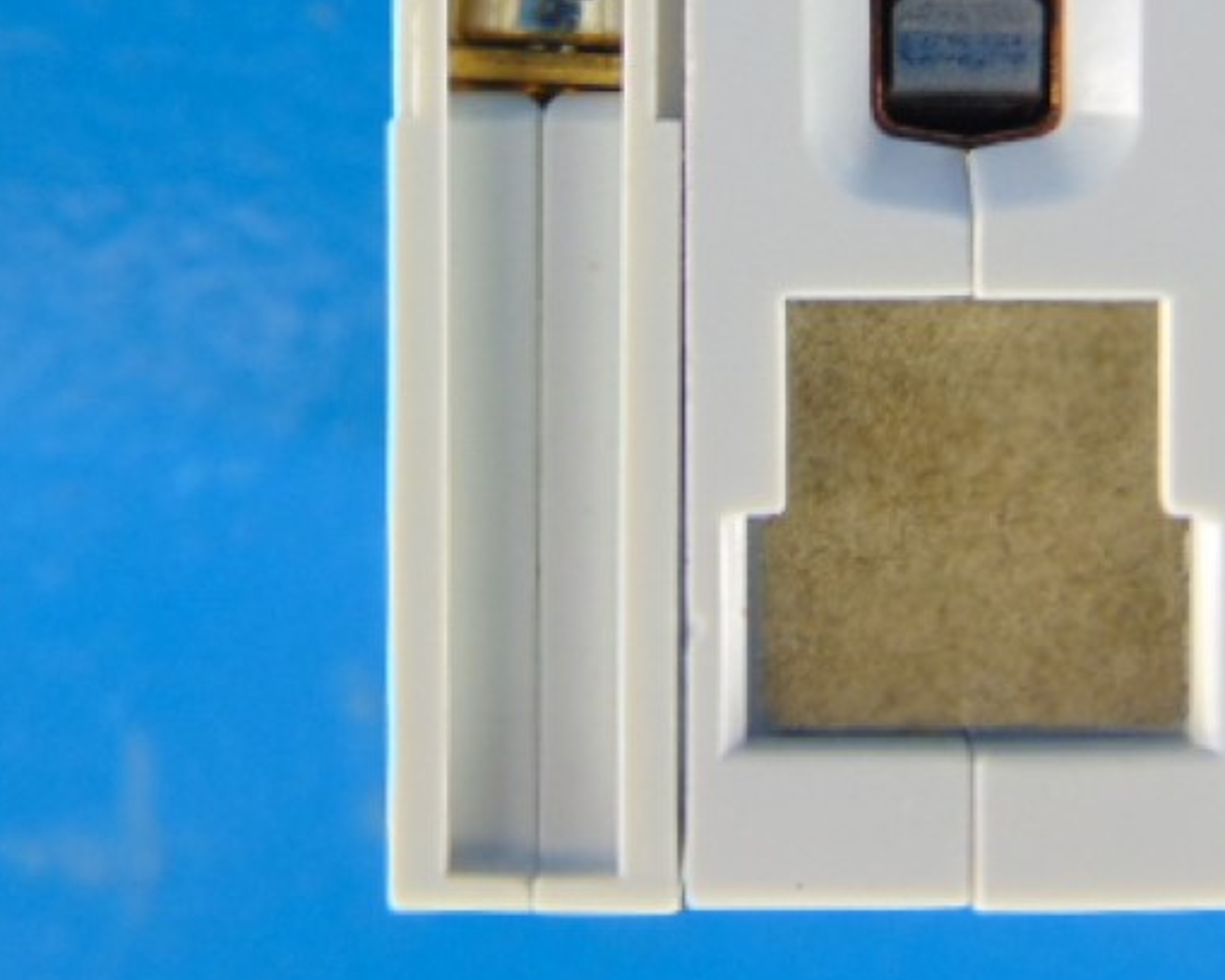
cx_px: 790
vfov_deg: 30.1
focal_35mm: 49
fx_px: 1777
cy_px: 185
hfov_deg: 37.7
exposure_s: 1/30
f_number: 3
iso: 80
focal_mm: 4.5
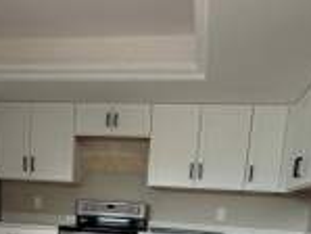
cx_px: 121
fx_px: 405
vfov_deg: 27.7
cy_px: 290
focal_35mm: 45
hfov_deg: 41.8
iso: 250
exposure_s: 1/121
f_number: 2.2
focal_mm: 2.22
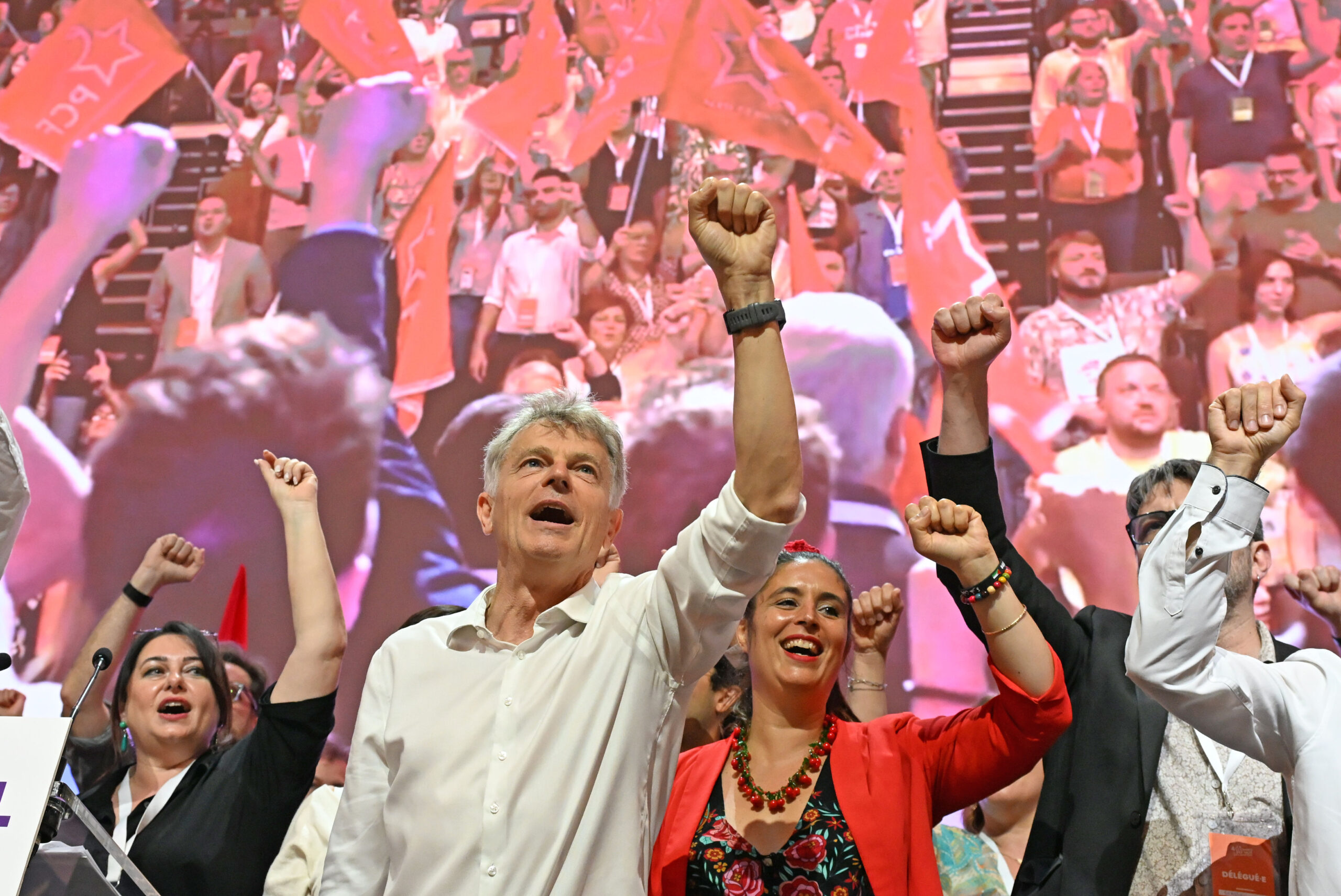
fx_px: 1714
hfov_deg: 42.7
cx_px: 670
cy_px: 448
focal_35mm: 46
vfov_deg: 29.3
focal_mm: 46
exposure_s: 1/250
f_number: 5.6
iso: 6400
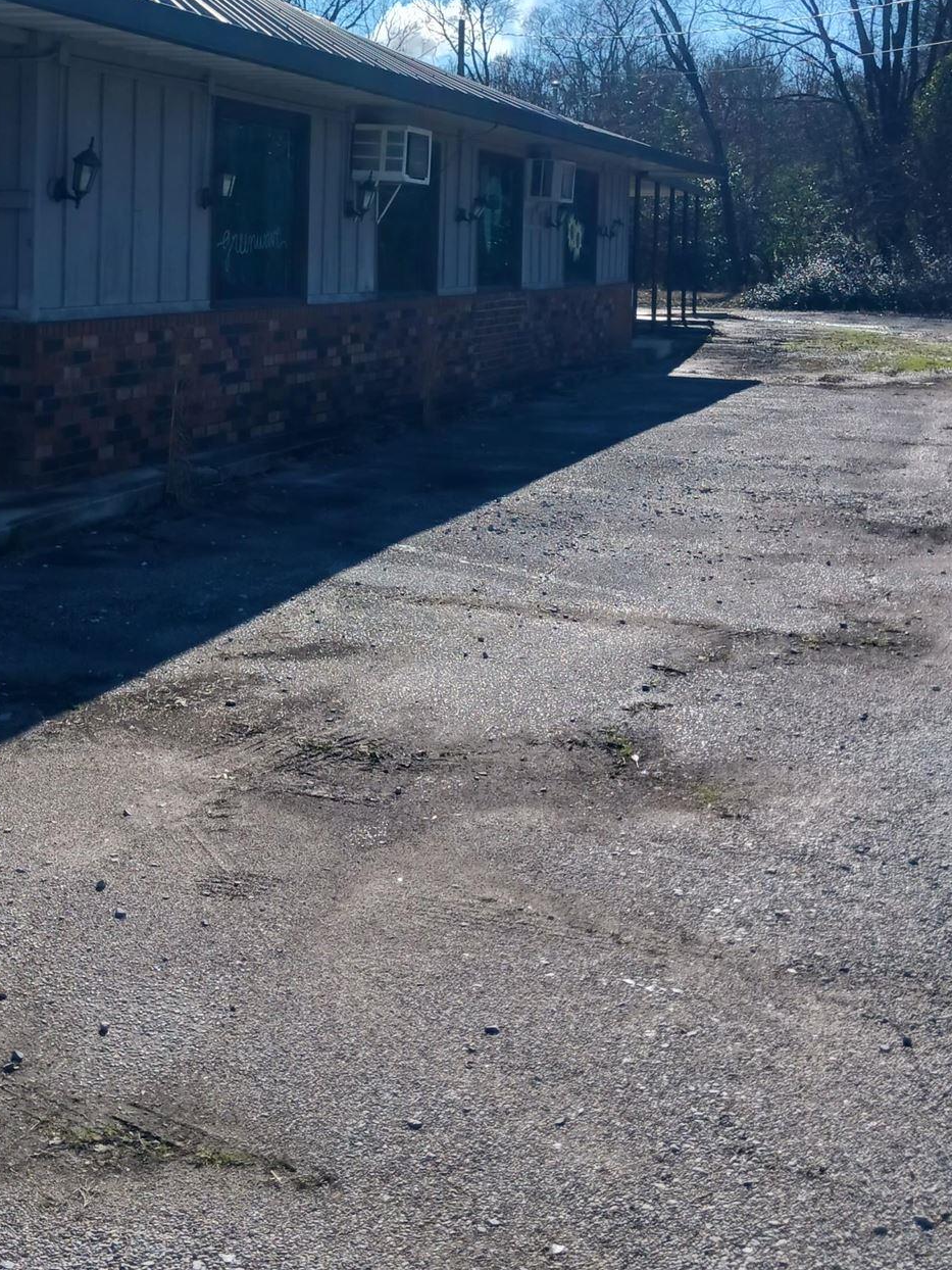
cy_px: 290
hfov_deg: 28.7
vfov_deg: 37.1
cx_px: 235
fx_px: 1833
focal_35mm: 50
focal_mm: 4
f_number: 1.8
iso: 20
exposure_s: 1/614
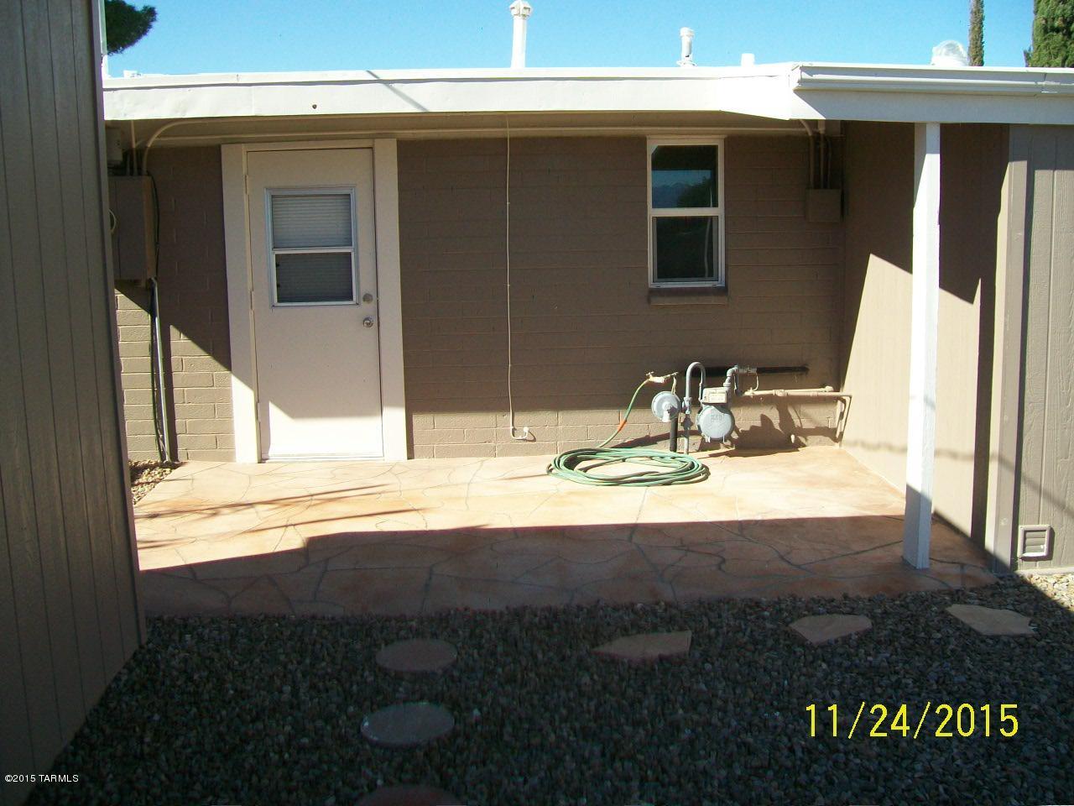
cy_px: 403
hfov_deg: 54.0
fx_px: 1055
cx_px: 537
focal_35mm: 34
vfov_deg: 41.8
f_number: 2.7
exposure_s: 1/640
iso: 64
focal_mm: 6.1
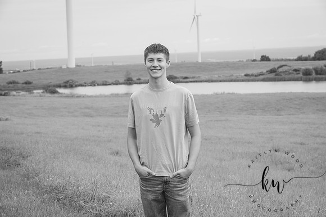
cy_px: 108
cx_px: 163
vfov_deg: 11.8
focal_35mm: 116
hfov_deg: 17.7
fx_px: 1050
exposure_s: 1/250
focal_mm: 116
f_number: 13
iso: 400
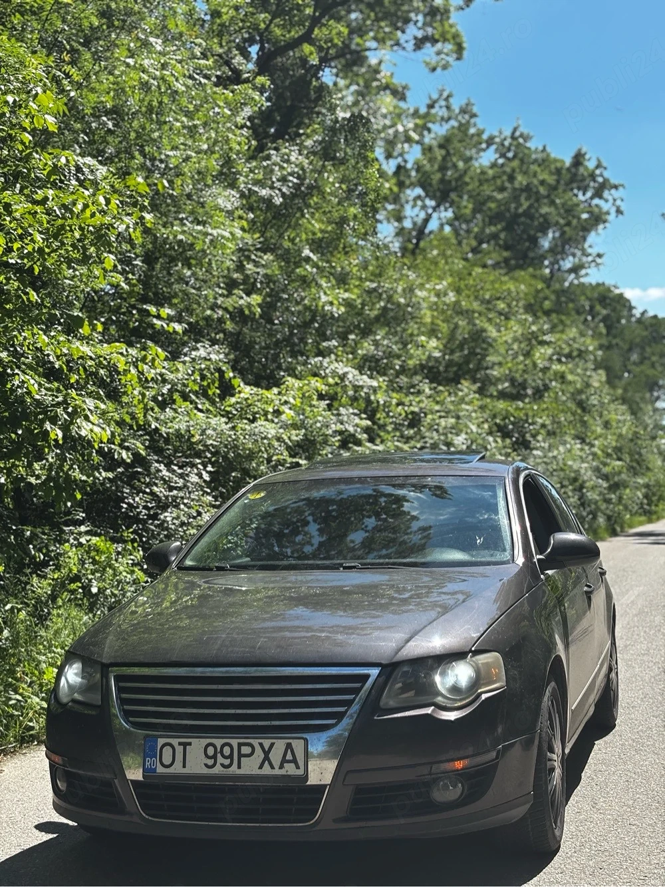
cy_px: 444
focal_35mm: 52
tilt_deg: +2.5
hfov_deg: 28.0
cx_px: 332
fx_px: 1332
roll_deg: -0.2
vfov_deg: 36.8
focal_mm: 5.96
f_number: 1.6
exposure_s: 1/1543
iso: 32
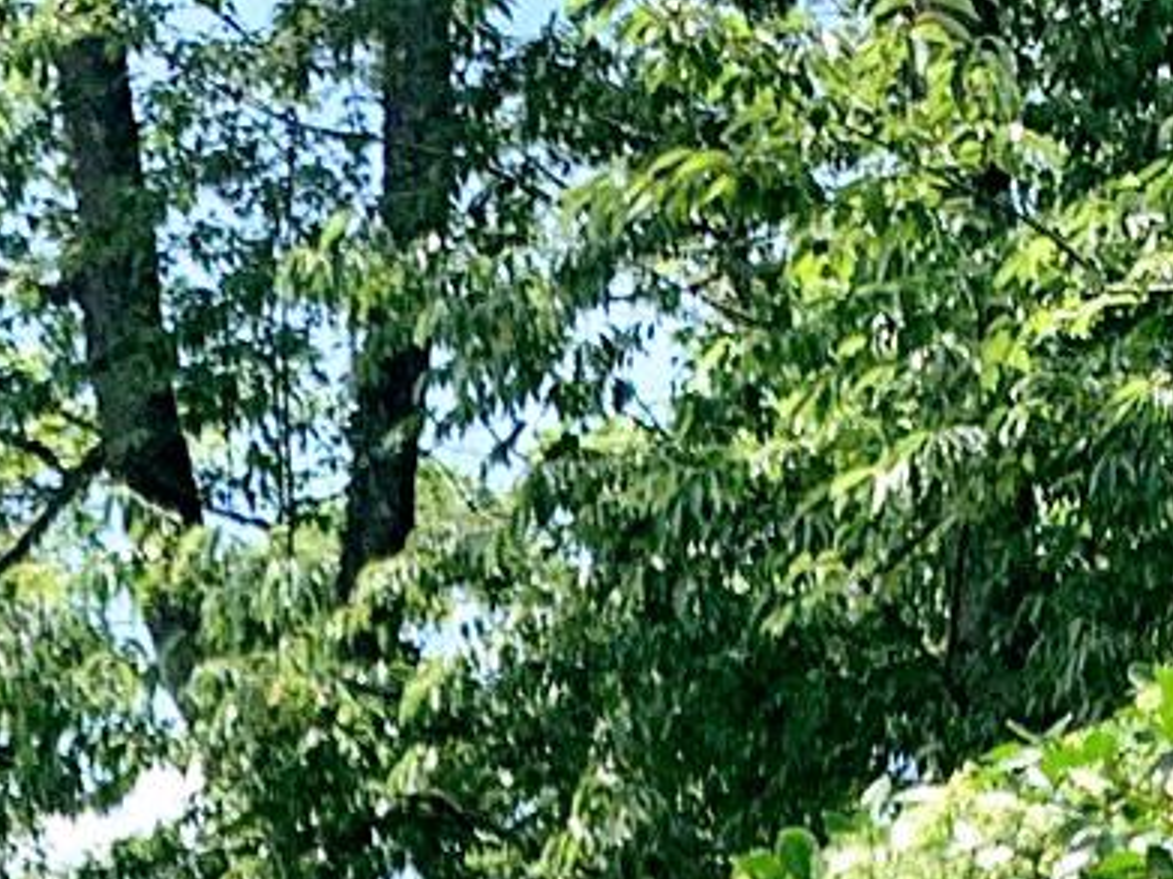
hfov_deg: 14.4
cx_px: -63
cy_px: 1977
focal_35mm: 134
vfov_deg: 9.9
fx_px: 4539
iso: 25
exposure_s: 1/1235
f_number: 1.8
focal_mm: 4.25
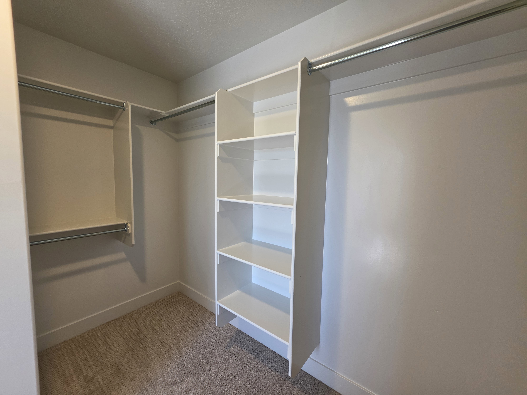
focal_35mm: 13
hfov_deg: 106.2
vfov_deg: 89.9
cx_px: 264
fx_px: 198
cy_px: 198
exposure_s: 1/120
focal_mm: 2.2
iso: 80
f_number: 1.9
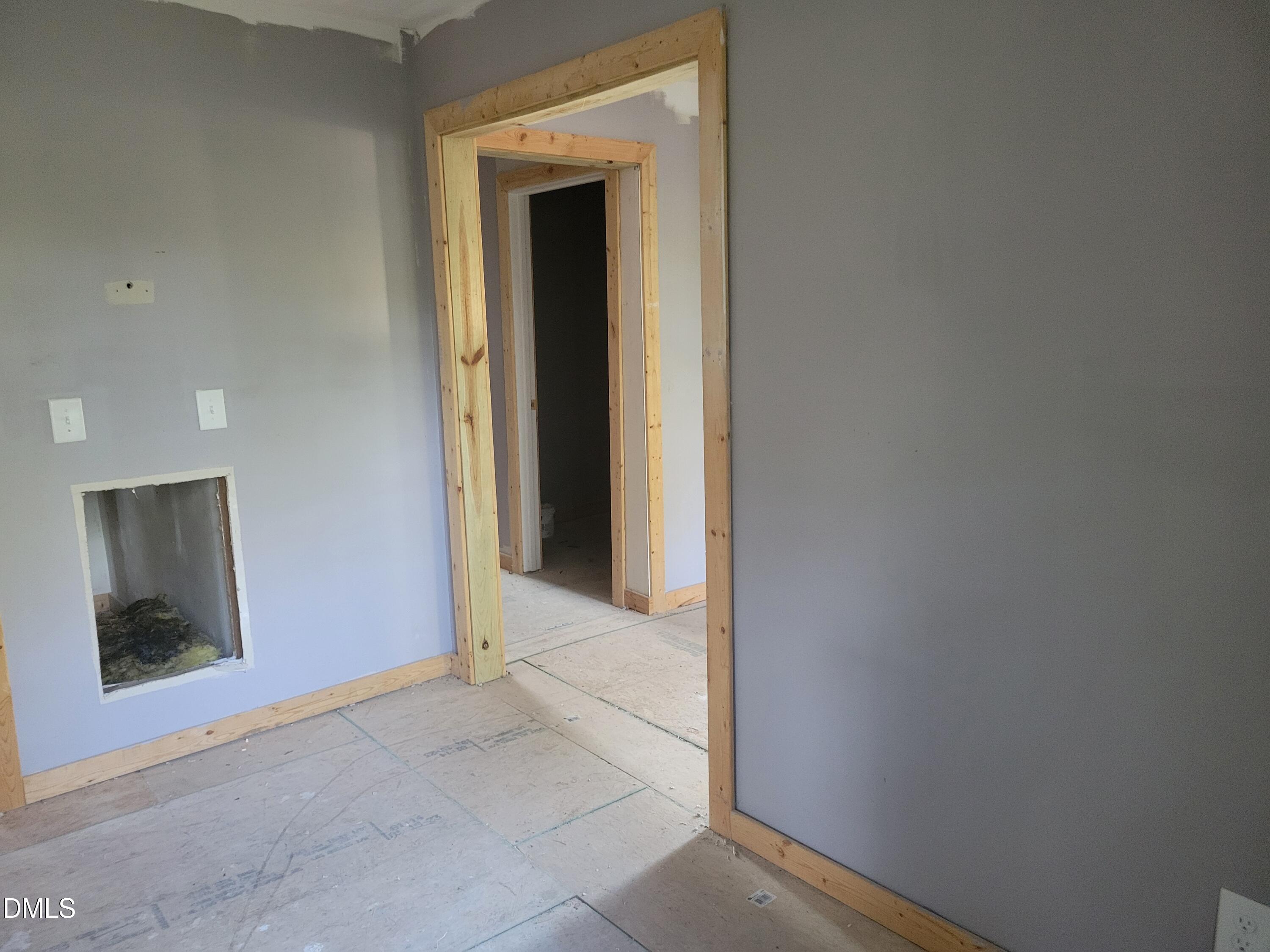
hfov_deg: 67.3
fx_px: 954
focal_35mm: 26
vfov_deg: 53.1
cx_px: 635
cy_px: 476
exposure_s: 1/30
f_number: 1.8
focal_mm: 5.4
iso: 640
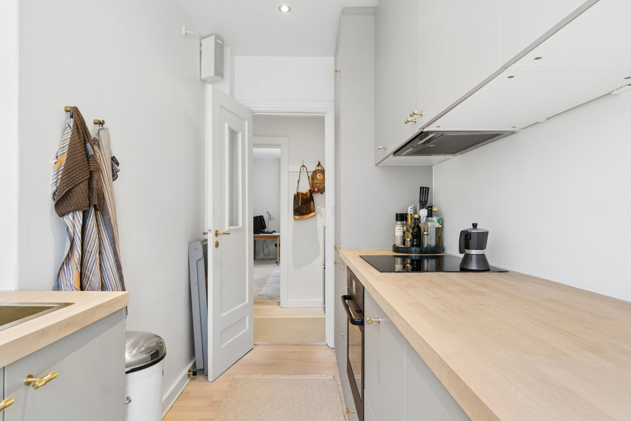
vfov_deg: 63.2
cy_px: 210
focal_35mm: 20
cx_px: 316
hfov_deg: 85.4
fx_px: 342
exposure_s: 1/30
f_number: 8
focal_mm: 13
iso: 200
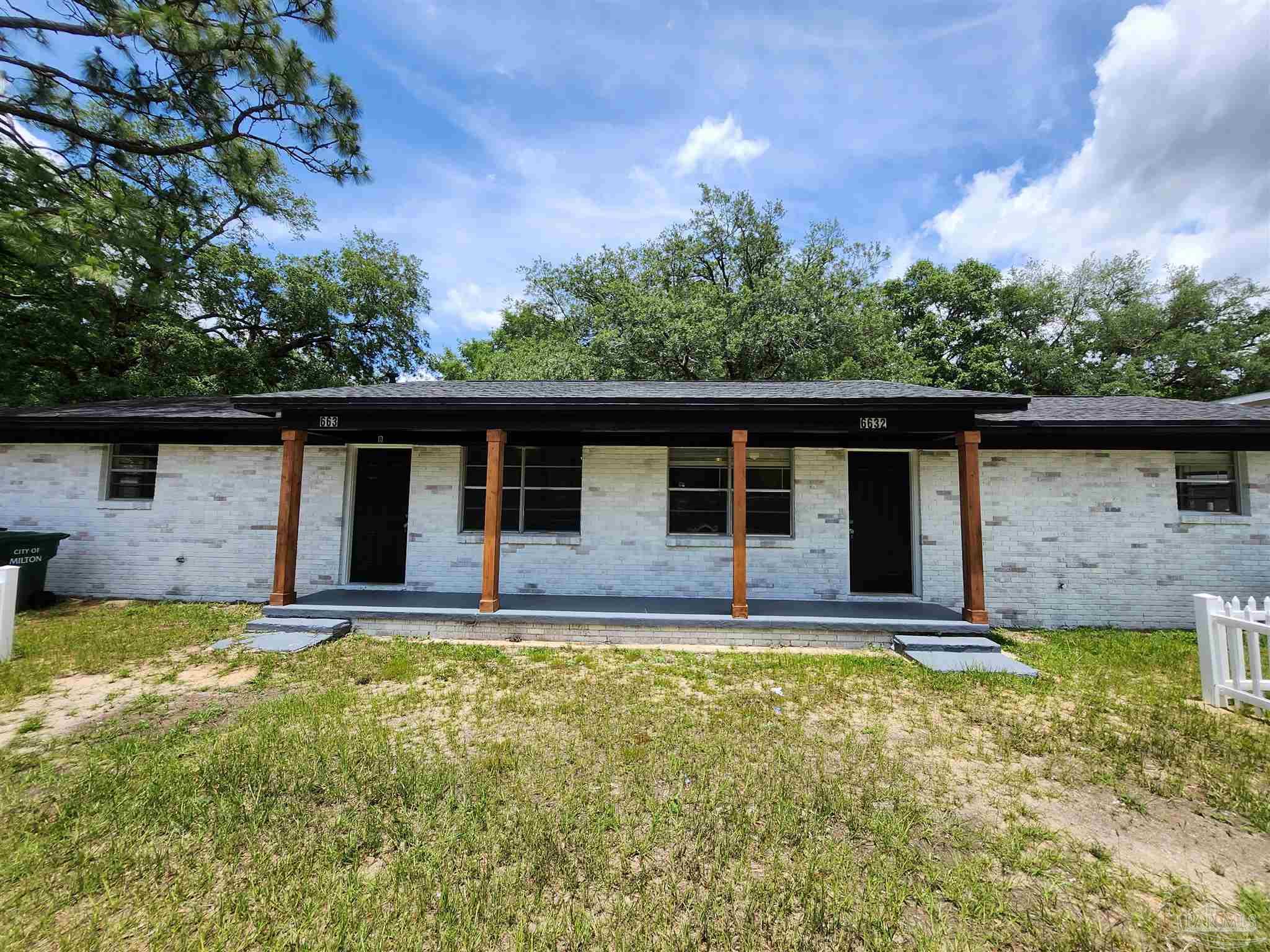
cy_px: 476
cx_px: 635
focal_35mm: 13
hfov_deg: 106.2
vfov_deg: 89.9
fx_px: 477
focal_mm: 1.74
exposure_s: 1/944
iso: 32
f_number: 2.2
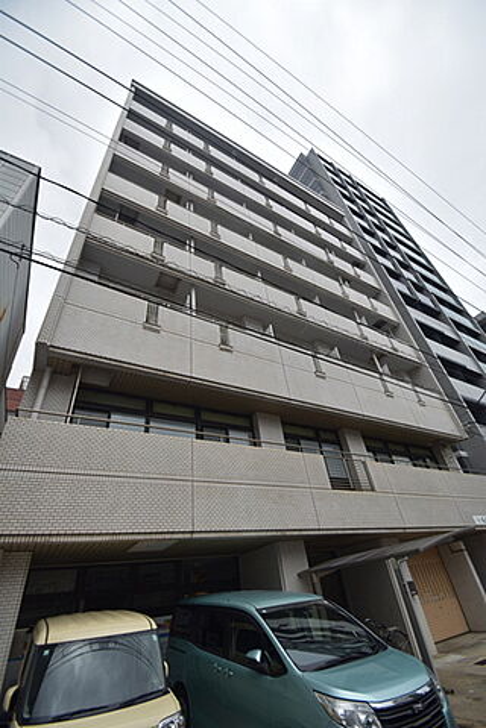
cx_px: 243
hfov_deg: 77.3
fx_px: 304
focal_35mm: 15
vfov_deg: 100.4
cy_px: 364
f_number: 3.5
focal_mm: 10
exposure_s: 1/2000
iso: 180
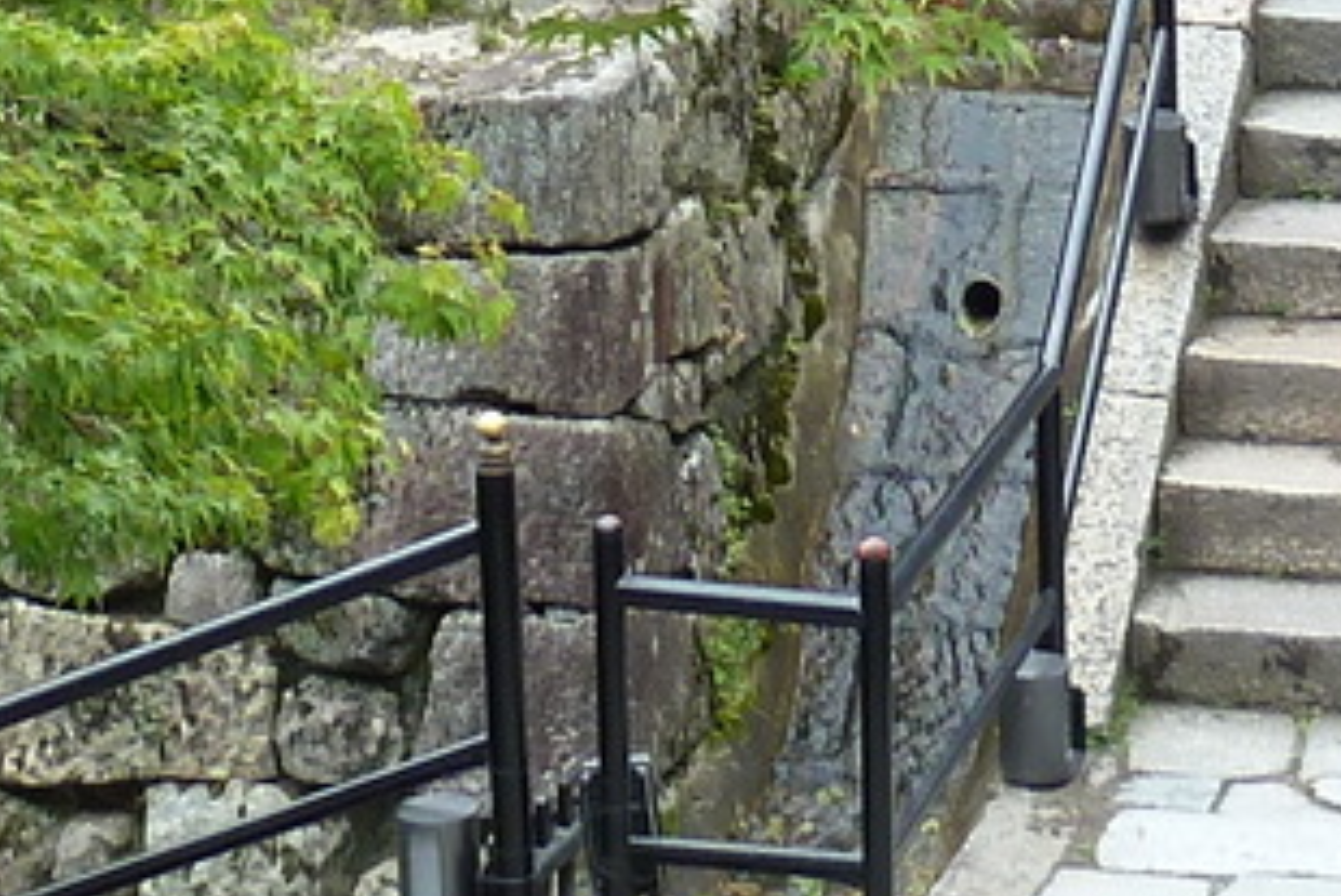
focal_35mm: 134
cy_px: -944
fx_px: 4994
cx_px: 541
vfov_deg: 9.5
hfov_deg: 15.3
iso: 80
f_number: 3.3
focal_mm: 4.1
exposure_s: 1/60
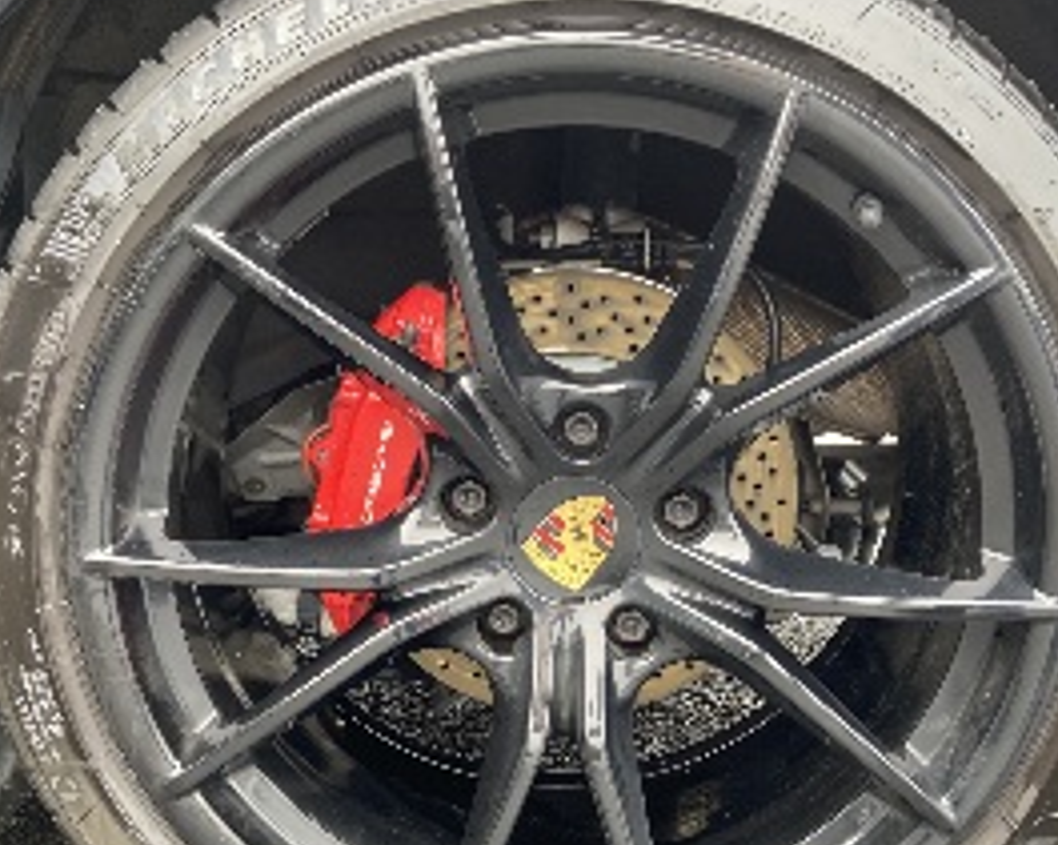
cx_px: 549
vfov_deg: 37.2
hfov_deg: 45.8
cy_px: 497
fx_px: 1252
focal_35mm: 40
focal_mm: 4.25
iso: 100
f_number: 1.8
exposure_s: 1/100
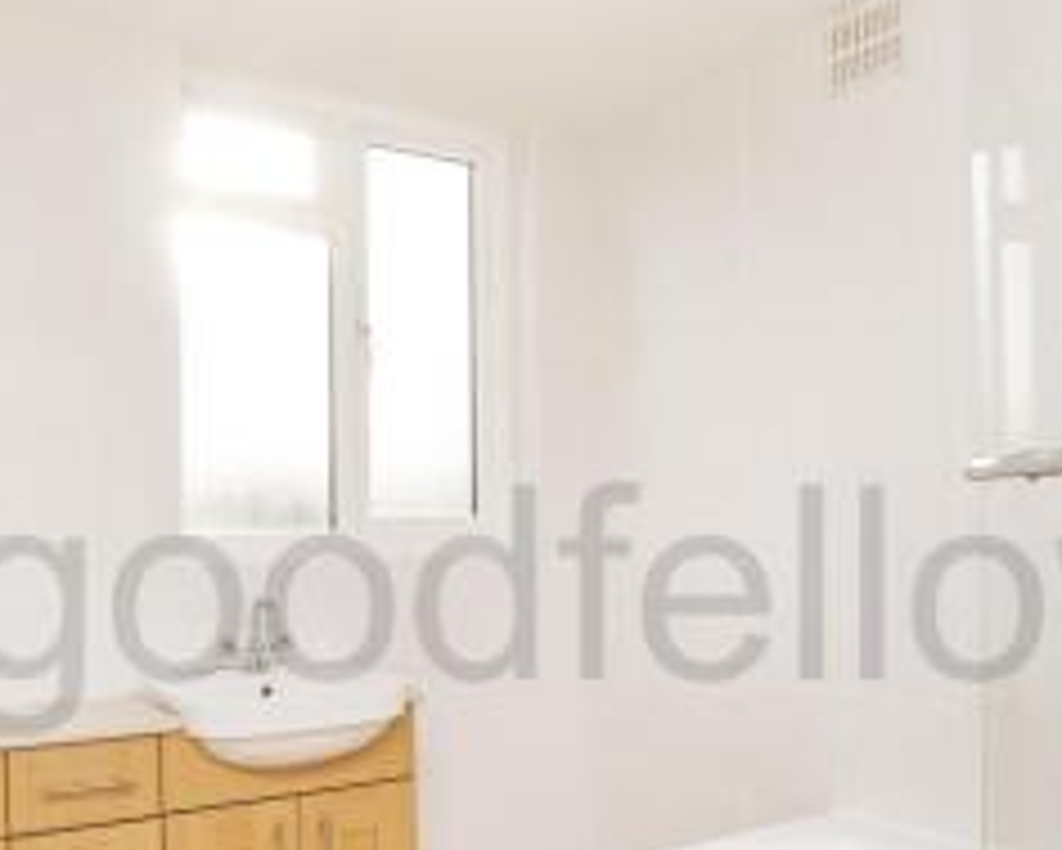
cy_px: 528
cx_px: 531
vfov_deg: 43.1
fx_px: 1069
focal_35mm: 34
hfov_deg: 52.8
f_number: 10
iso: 200
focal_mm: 18
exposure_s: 1/200
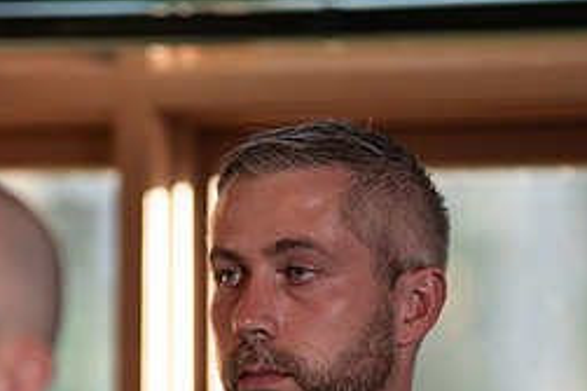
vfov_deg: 3.0
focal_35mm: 463
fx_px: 7544
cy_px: 402
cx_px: 131
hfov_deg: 4.5
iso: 640
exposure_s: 1/160
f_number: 2.8
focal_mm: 200
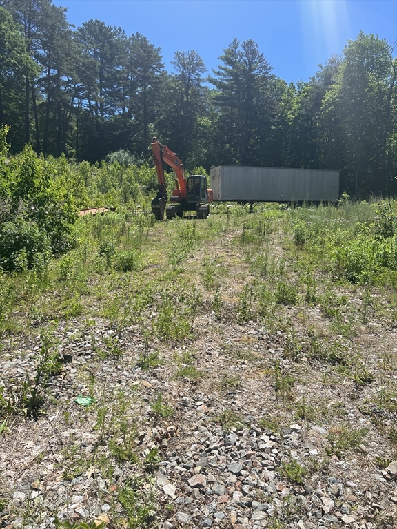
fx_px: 398
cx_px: 198
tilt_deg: -6.0
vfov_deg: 67.3
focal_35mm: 26
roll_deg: +1.6
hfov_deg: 53.1
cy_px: 264
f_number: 1.5
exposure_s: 1/3831
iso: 50
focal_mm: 5.7
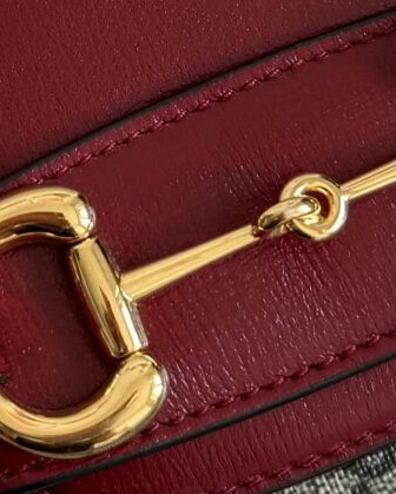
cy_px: -2
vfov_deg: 13.3
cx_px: 159
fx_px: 2092
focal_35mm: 143
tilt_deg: -78.9
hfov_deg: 10.8
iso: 100
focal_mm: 6.76
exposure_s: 1/121
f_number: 1.78
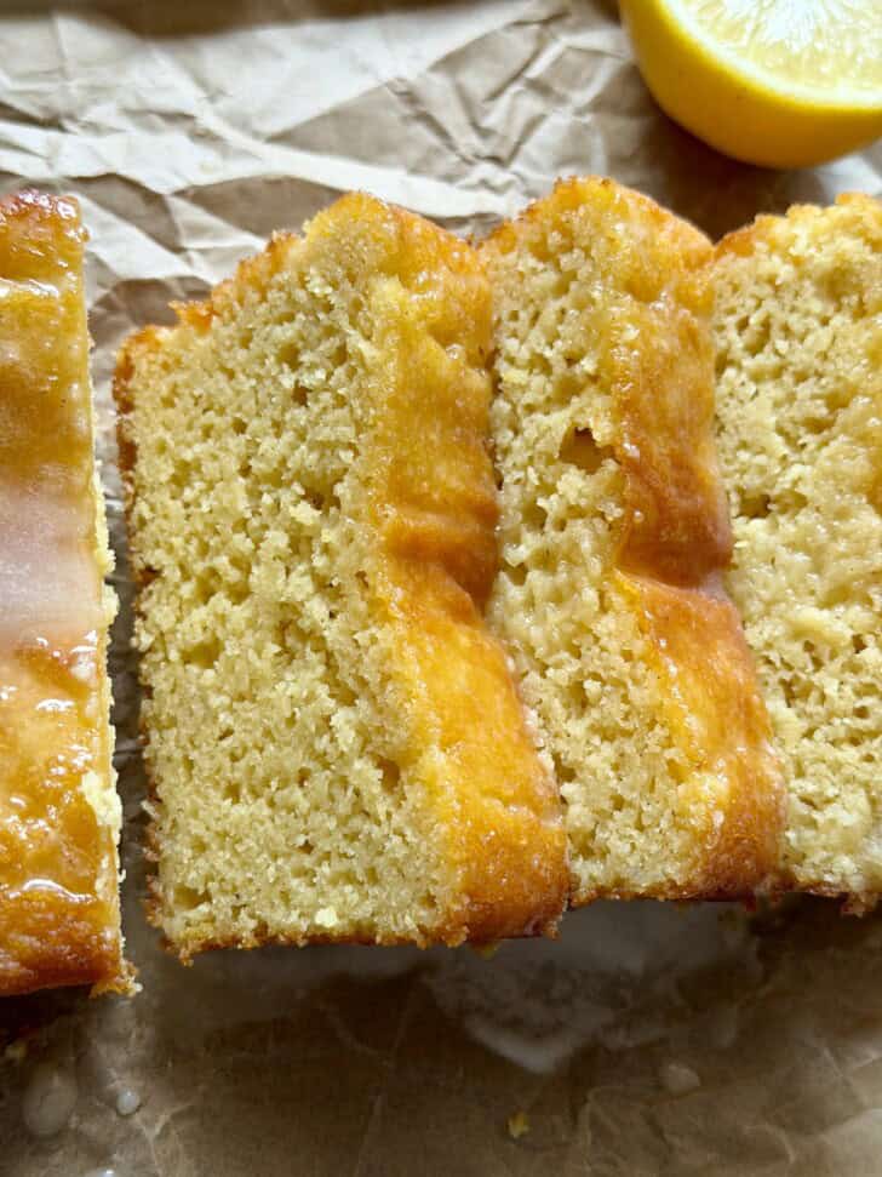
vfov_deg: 39.7
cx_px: 441
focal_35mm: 48
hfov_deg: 30.3
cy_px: 588
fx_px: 1631
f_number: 1.8
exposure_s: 1/121
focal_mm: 6.8
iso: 50
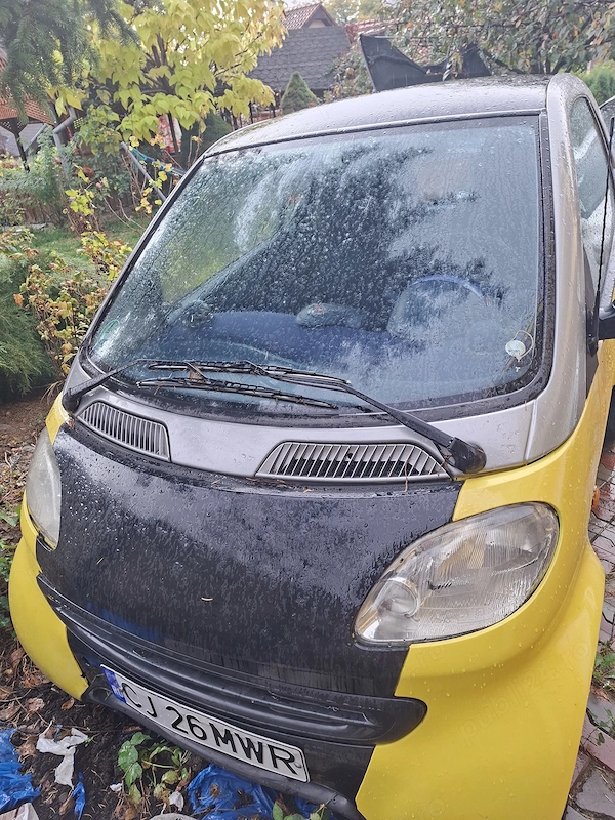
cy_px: 410
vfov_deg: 73.9
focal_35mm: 23
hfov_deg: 58.9
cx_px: 308
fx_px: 545
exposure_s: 1/120
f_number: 1.8
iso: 32
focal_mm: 5.54
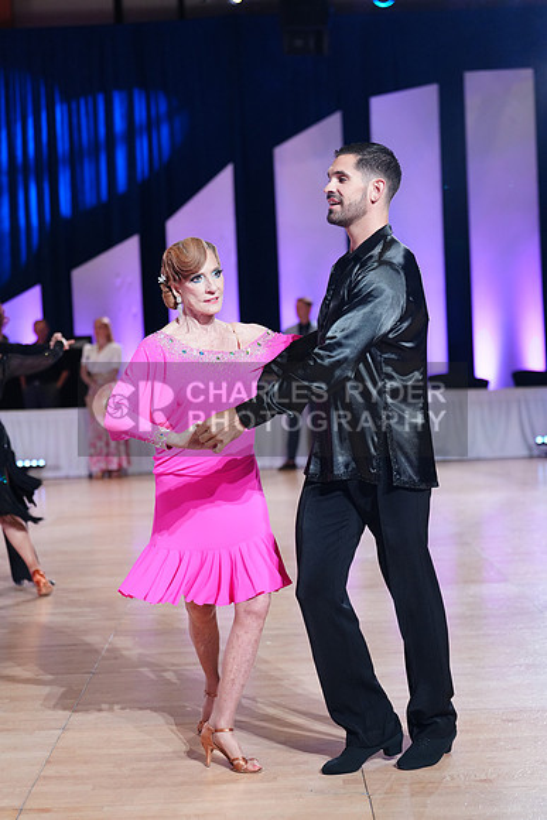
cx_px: 274
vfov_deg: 28.8
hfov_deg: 19.5
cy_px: 410
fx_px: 1594
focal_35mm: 70
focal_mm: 70
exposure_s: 1/400
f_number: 2.8
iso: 2000
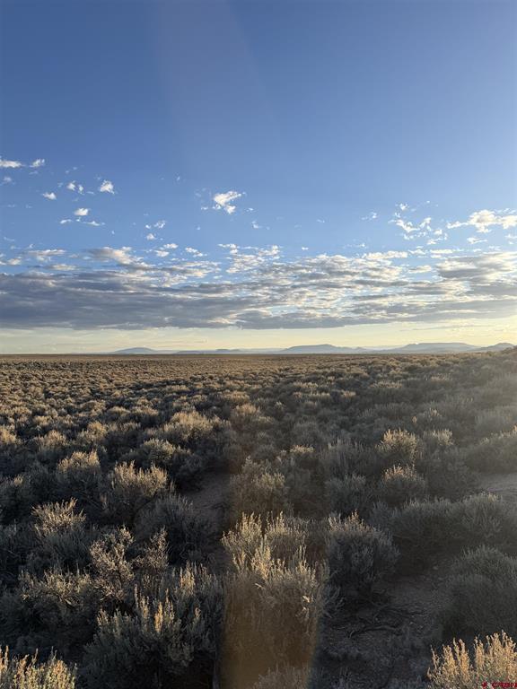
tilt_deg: +1.9
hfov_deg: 56.8
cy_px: 344
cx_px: 258
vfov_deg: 71.6
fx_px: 478
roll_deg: +0.7
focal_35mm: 24
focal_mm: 6.76
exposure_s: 1/2370
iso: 80
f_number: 1.78
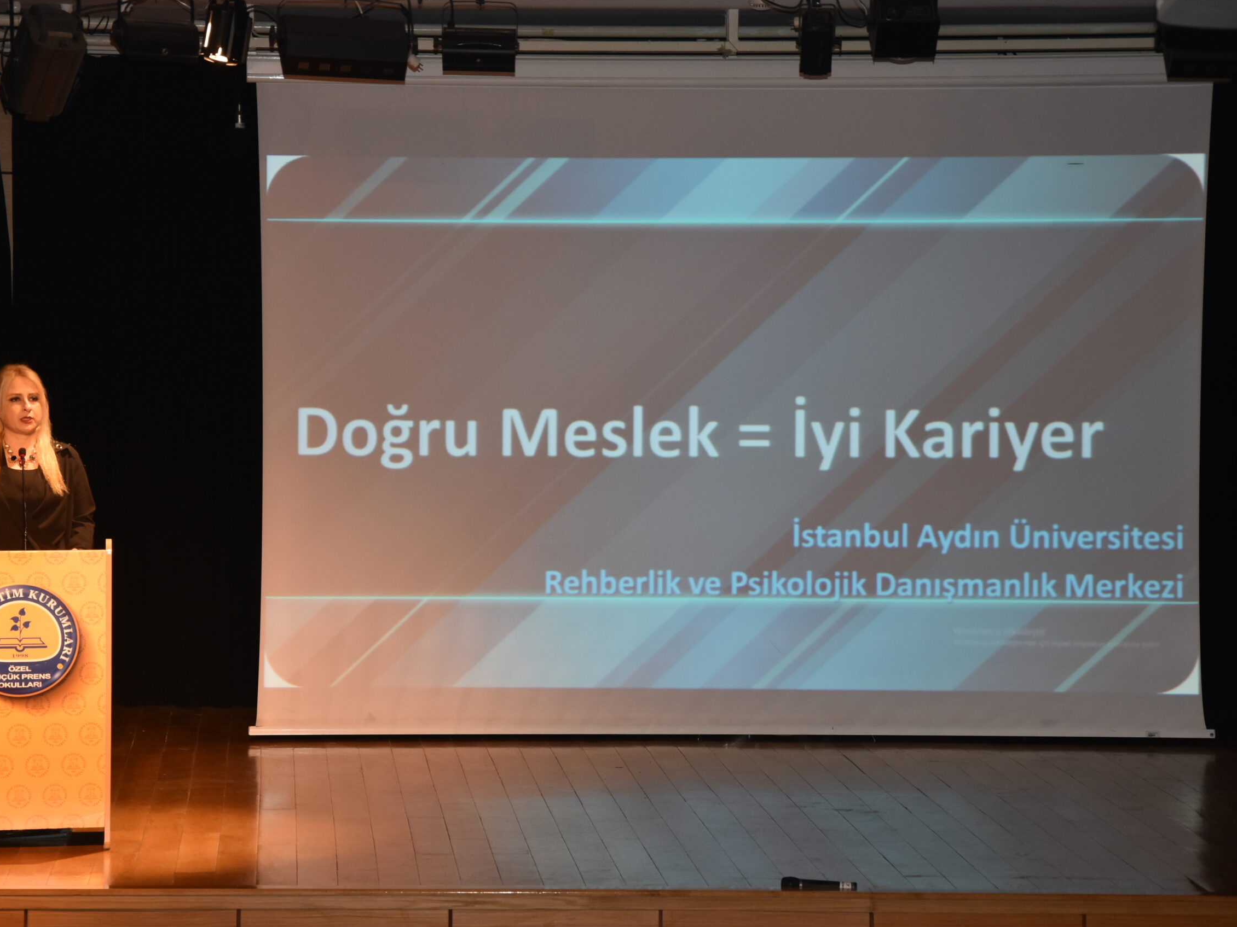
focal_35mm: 123
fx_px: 4379
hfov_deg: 16.1
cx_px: 562
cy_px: 464
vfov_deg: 12.1
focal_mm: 75
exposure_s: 1/60
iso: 800
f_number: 5.3
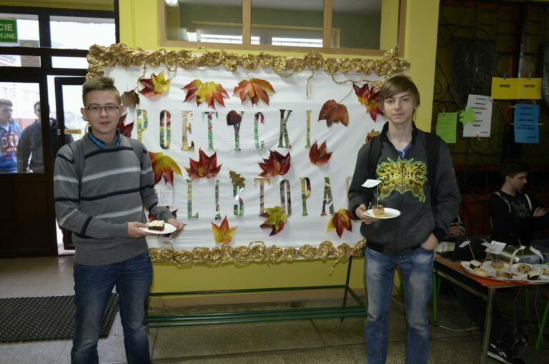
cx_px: 274
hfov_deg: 67.5
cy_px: 182
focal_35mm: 27
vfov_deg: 47.8
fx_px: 411
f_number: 3.5
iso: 1100
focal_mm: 18
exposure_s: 1/60
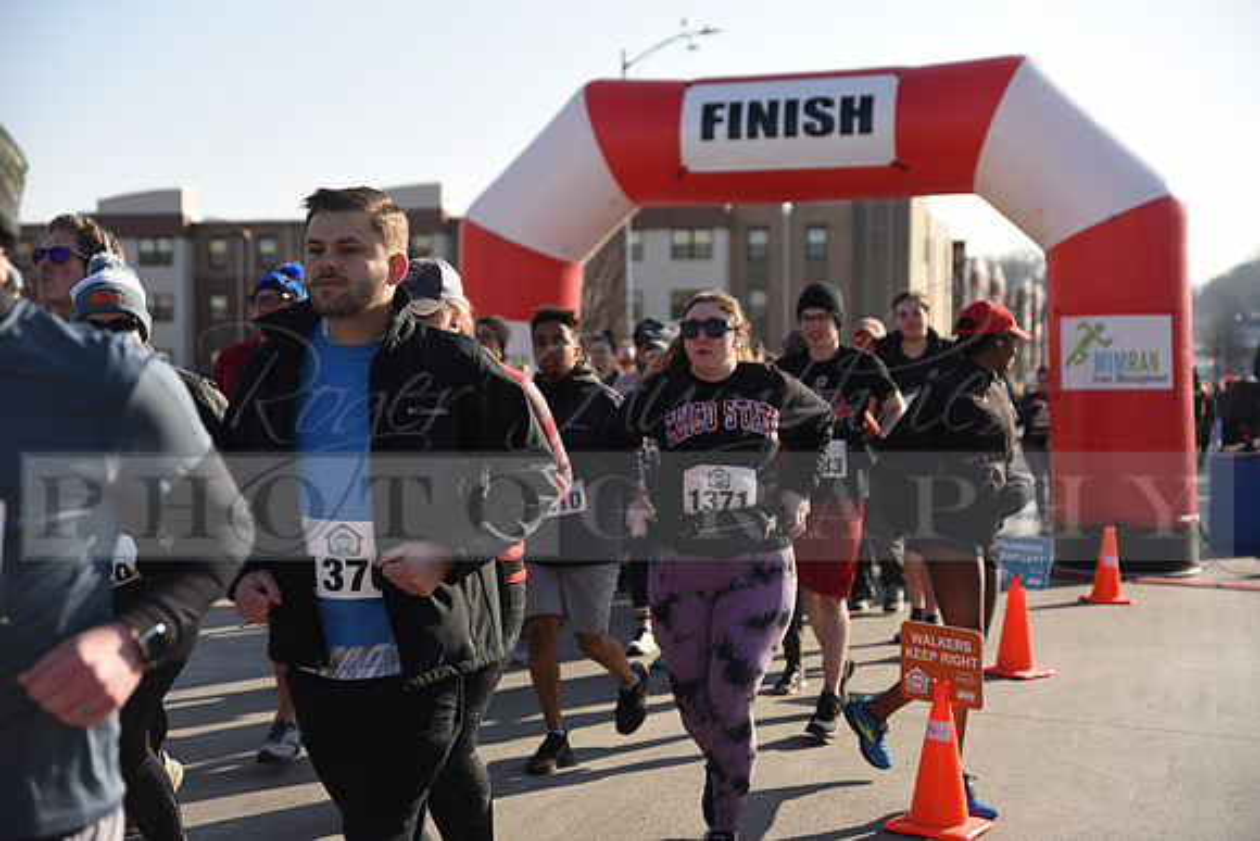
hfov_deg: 38.2
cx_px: 630
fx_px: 1820
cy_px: 420
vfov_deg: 26.0
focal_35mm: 52
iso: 100
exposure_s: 1/1250
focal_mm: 52
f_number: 2.8
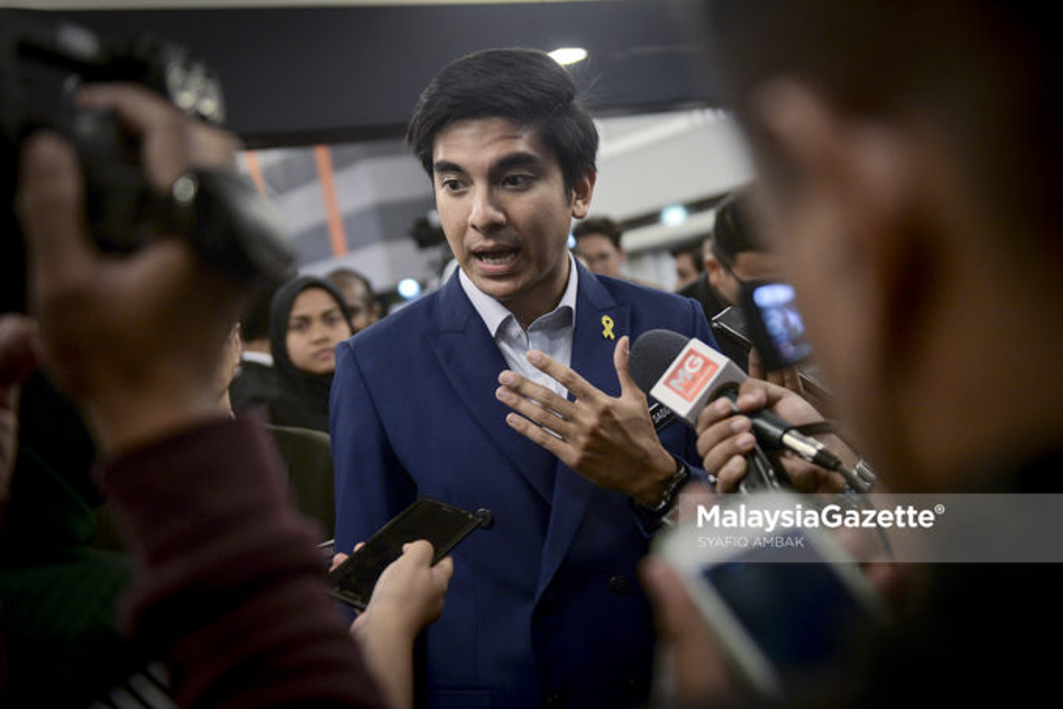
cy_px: 354
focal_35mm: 44
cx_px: 532
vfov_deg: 30.5
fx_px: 1299
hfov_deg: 44.5
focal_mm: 44
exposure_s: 1/100
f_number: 2.8
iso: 1600
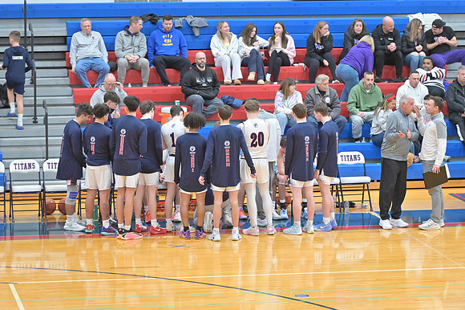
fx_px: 2001
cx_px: 232
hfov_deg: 13.3
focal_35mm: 155
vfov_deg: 8.8
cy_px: 155
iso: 10000
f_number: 4
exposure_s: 1/800
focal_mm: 155
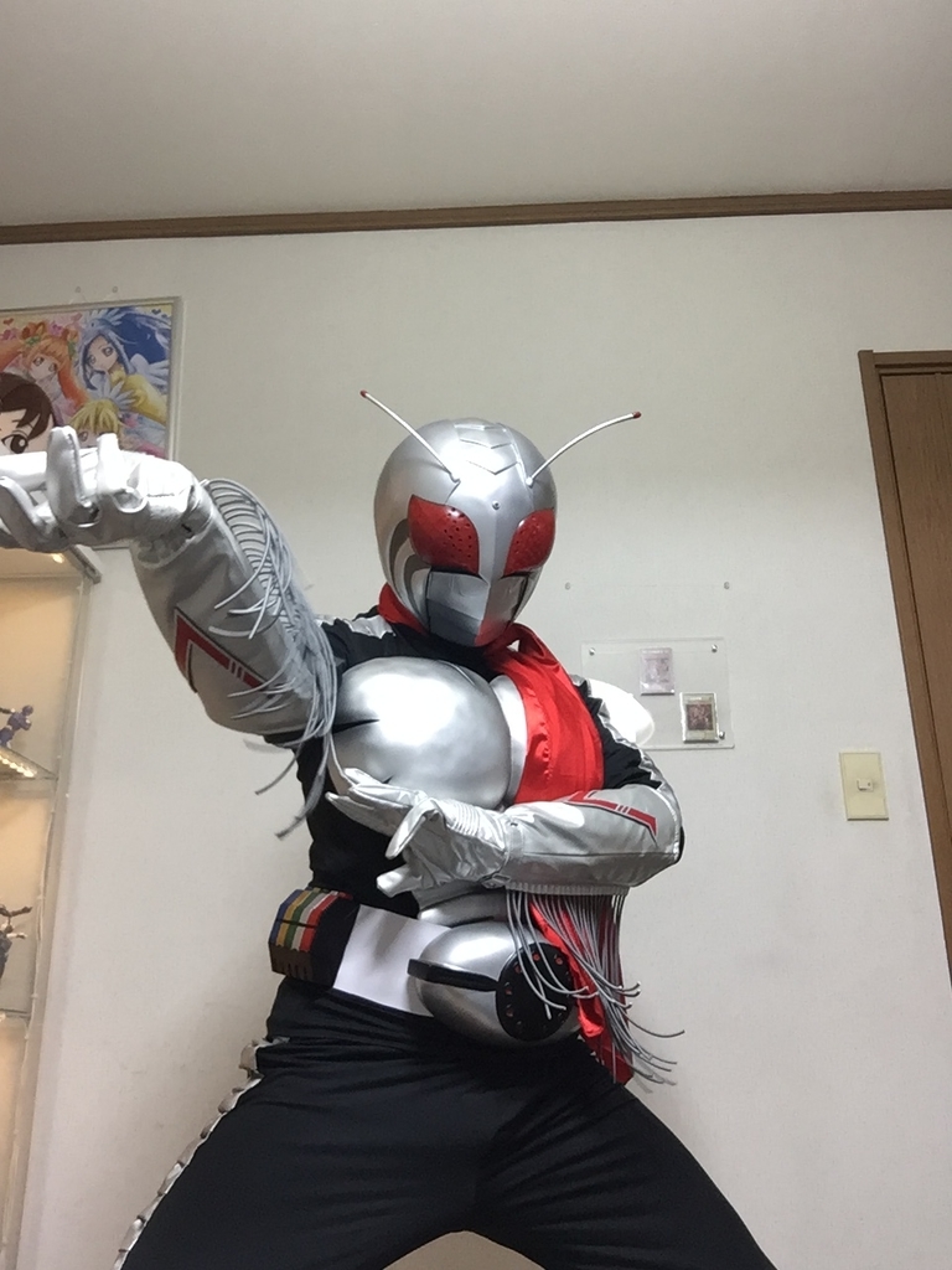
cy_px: 635
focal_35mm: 31
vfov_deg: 58.4
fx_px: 1137
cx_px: 476
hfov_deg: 45.4
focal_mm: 2.65
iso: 100
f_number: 2.2
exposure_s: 1/30
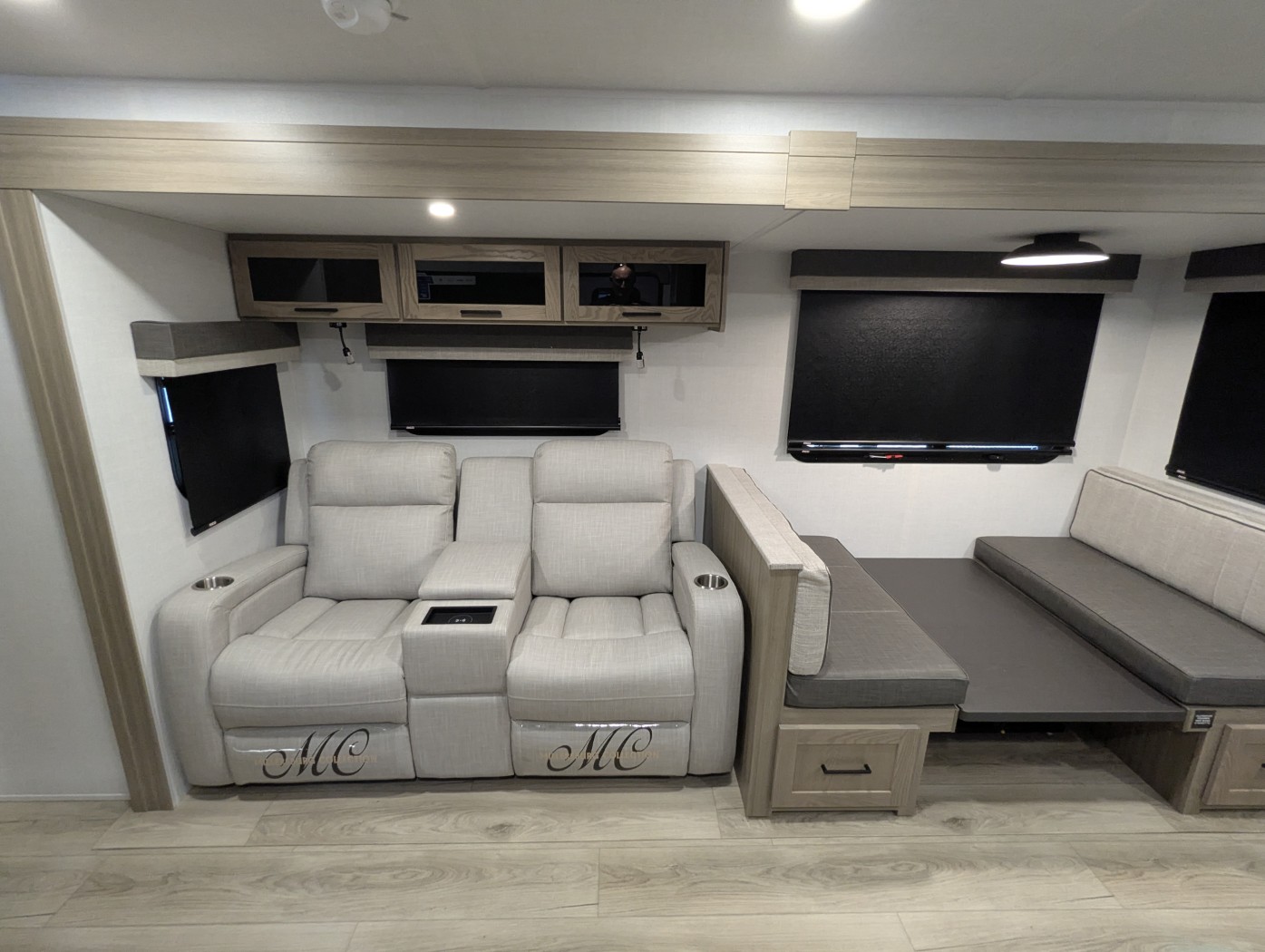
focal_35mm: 16
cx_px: 632
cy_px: 476
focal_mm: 2.35
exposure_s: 1/61
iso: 499
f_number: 2.2
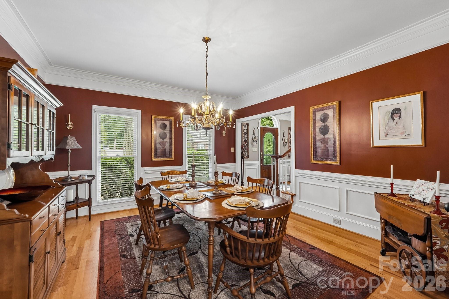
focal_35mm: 15
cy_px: 150
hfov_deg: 100.4
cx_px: 224
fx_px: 187
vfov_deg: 77.3
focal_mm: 10
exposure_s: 1/4
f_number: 8
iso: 400
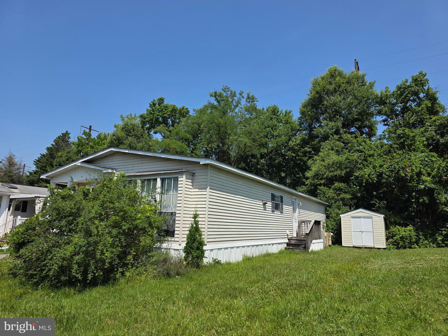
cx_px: 224
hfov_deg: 73.9
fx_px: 298
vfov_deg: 58.9
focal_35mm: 23
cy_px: 168
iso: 80
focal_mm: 6.3
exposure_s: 1/5958
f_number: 1.7
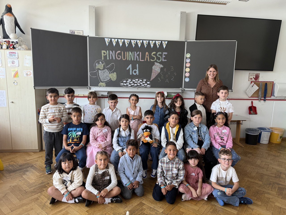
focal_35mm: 24
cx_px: 143
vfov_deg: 56.8
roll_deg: -1.4
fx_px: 198
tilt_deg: -9.2
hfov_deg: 71.6
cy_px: 108
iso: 125
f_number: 1.78
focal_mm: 6.76
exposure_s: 1/121
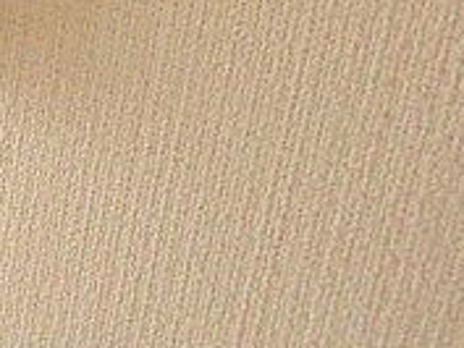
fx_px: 1019
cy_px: -259
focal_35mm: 76
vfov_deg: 16.5
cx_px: -294
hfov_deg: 20.6
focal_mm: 3.7
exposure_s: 1/15
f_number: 3.5
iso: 800
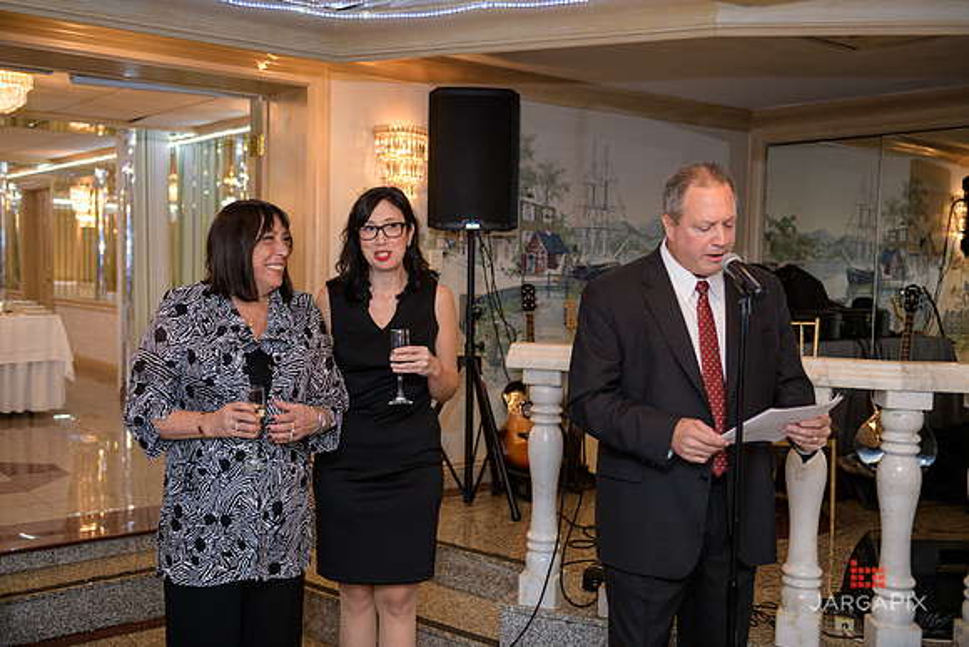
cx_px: 484
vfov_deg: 35.1
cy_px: 324
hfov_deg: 50.7
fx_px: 1023
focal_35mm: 38
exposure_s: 1/125
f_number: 3.2
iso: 800
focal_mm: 38
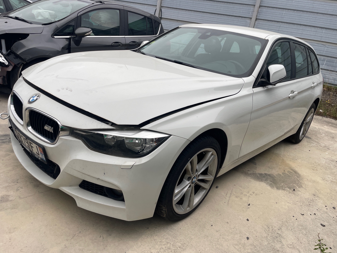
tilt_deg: -18.6
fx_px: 253
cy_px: 126
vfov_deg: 53.1
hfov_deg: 67.3
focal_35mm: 26
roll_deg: -10.6
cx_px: 168
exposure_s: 1/389
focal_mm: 4.2
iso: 32
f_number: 1.6
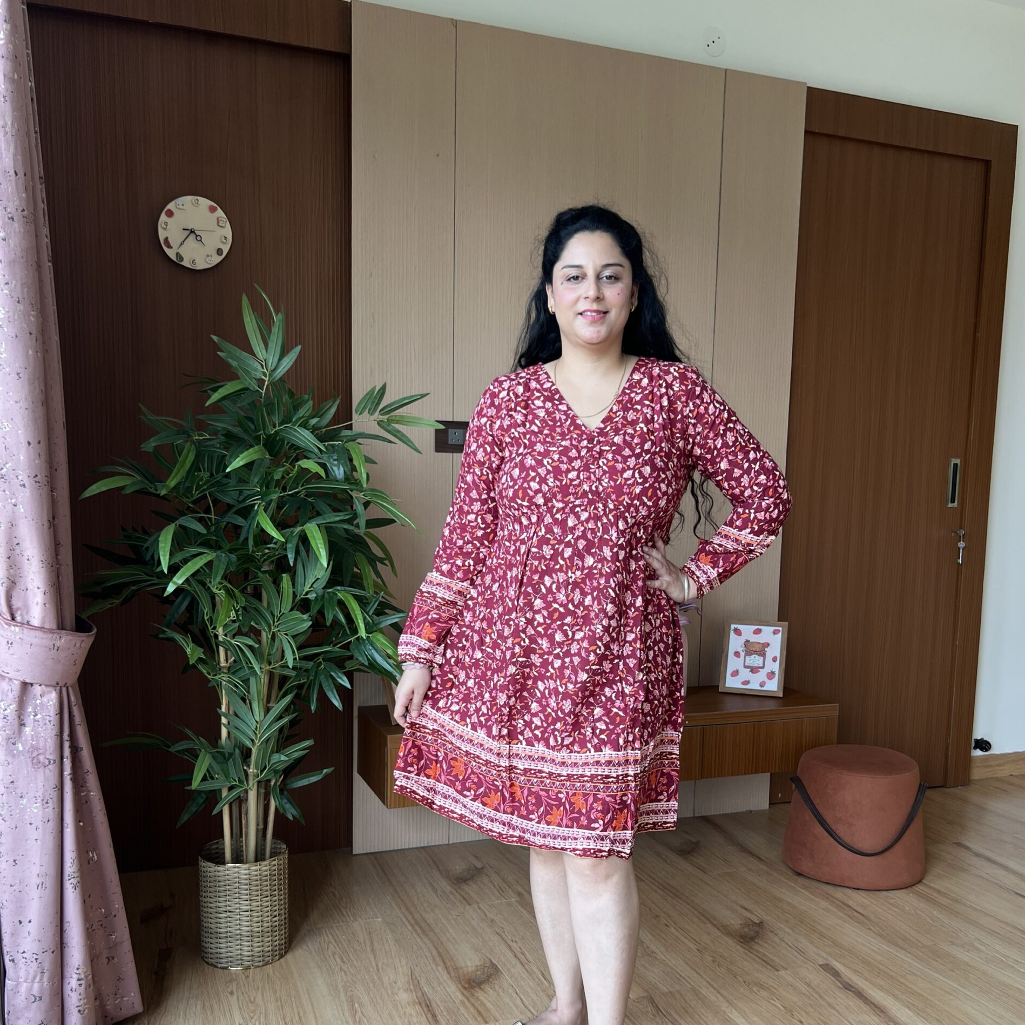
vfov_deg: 52.2
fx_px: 1039
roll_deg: -0.7
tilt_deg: -6.8
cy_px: 606
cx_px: 515
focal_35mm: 31
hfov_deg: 52.5
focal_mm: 5.7
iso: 50
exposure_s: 1/121
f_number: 1.5
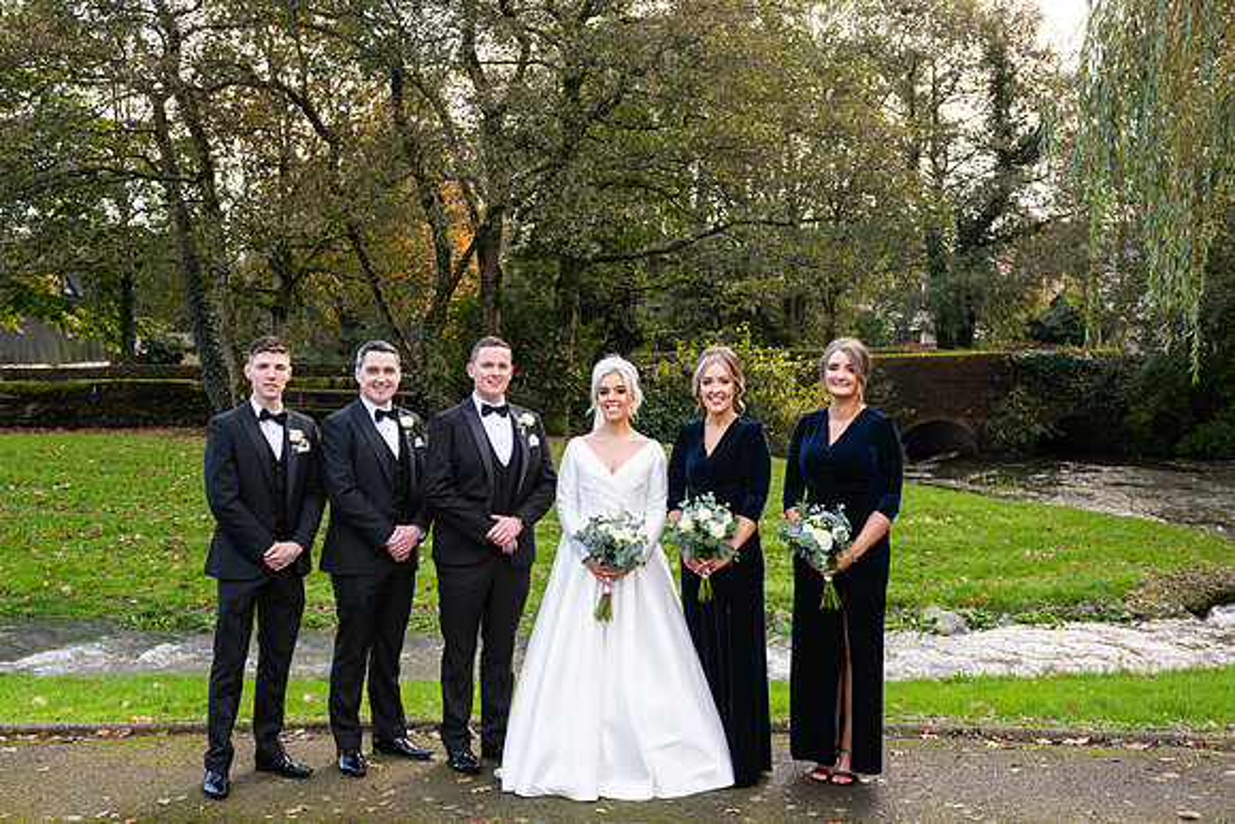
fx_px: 1372
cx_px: 618
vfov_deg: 33.4
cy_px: 412
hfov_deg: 48.4
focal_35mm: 40
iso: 640
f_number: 6.3
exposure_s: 1/160
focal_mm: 40
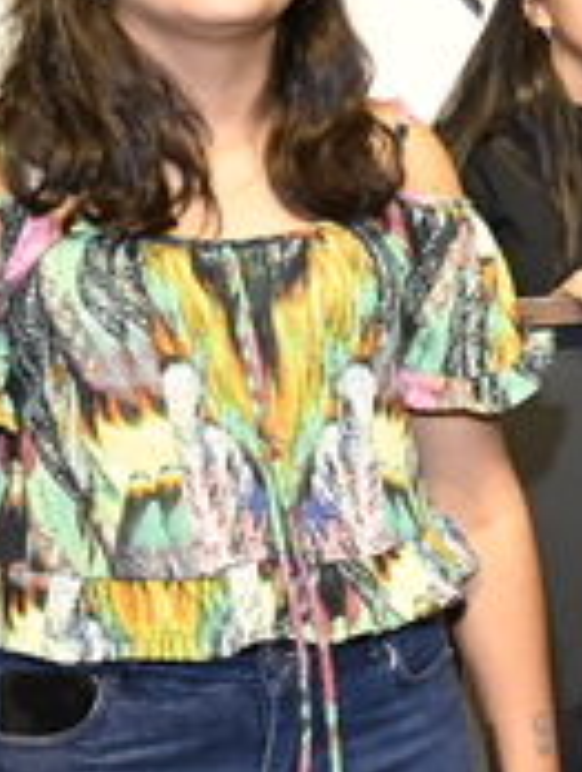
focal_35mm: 119
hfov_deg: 10.9
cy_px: 486
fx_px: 2661
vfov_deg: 16.5
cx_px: 1328
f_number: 4
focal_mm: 24
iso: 1100
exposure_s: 1/60
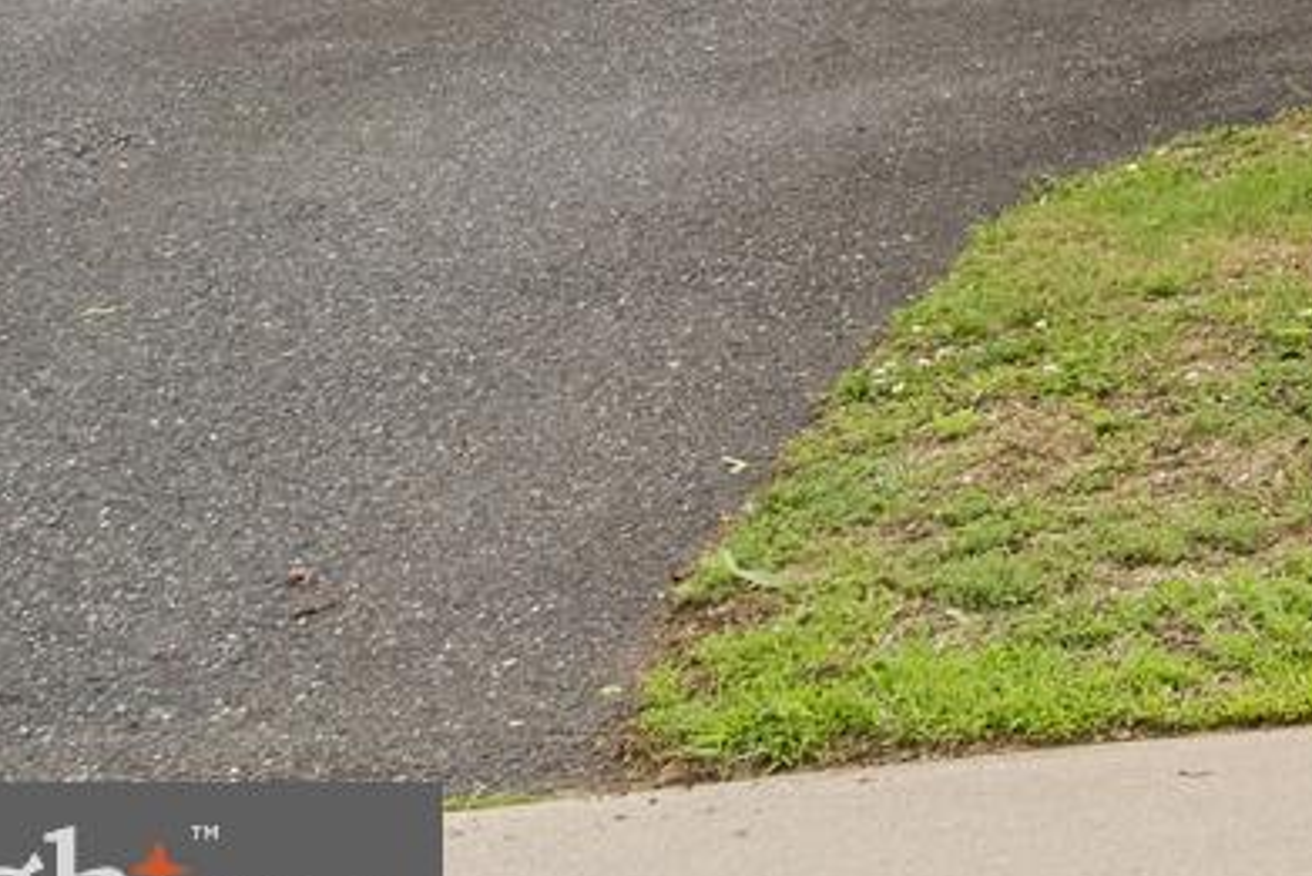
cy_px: -1264
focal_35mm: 110
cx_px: 3134
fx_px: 4010
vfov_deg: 10.6
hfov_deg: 13.6
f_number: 8
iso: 1600
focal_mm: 21
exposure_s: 1/1000
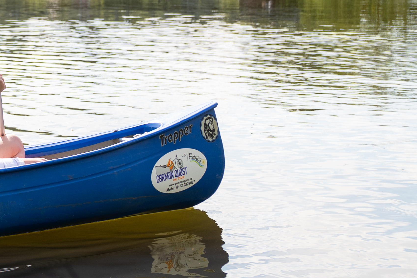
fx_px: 1193
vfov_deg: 13.1
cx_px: -276
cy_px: -9
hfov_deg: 17.1
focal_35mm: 103
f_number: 3.1
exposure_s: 1/800
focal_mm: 29
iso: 100
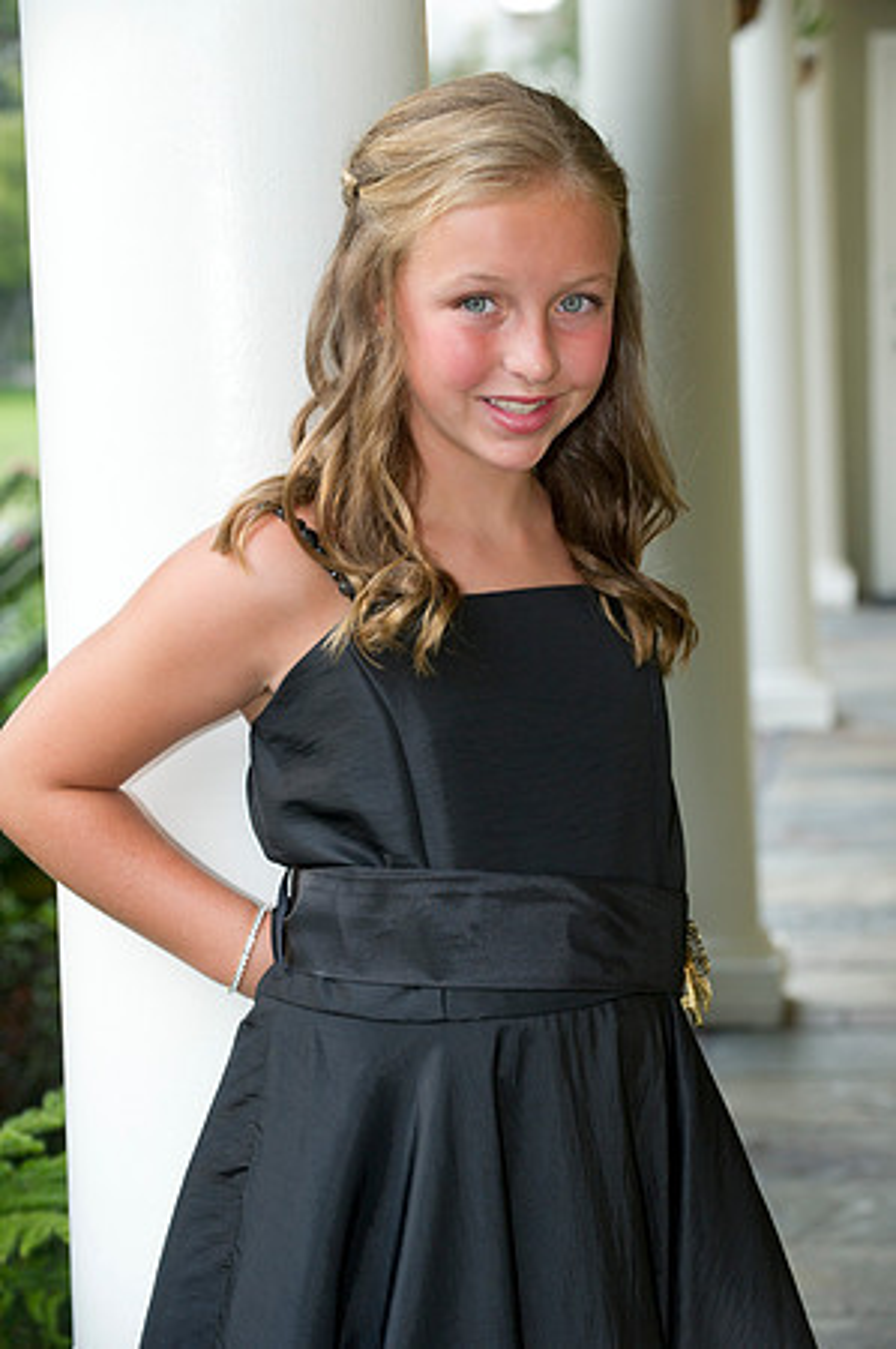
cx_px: 448
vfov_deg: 19.5
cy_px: 674
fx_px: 3929
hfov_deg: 13.0
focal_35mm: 105
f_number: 5.6
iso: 640
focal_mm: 105
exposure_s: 1/160
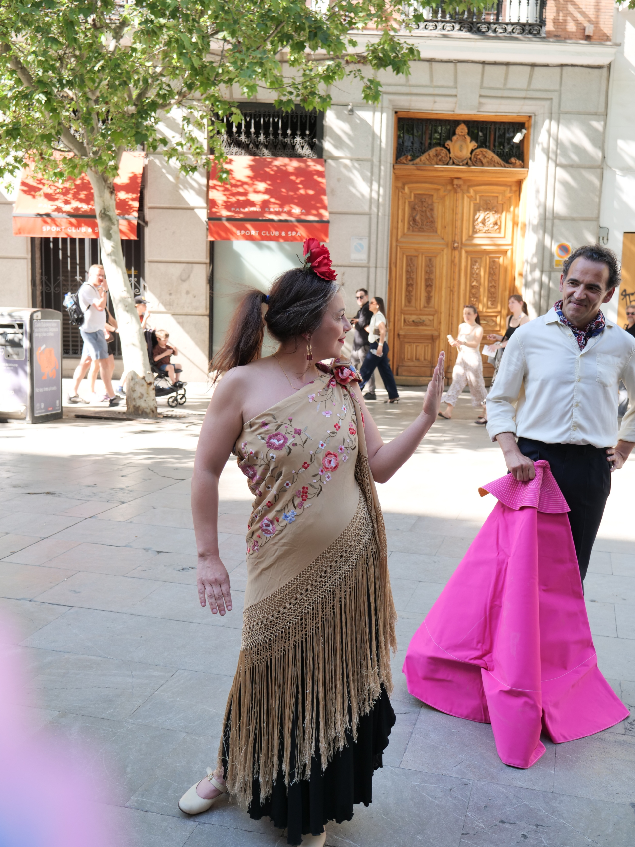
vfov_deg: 49.0
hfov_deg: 37.7
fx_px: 929
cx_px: 318
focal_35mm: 38
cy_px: 424
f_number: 3.2
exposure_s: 1/200
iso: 200
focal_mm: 19
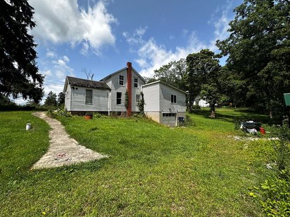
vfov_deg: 81.7
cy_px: 104
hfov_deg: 98.1
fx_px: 126
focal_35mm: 15
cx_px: 138
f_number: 2.2
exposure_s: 1/2053
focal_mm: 2.22
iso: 50
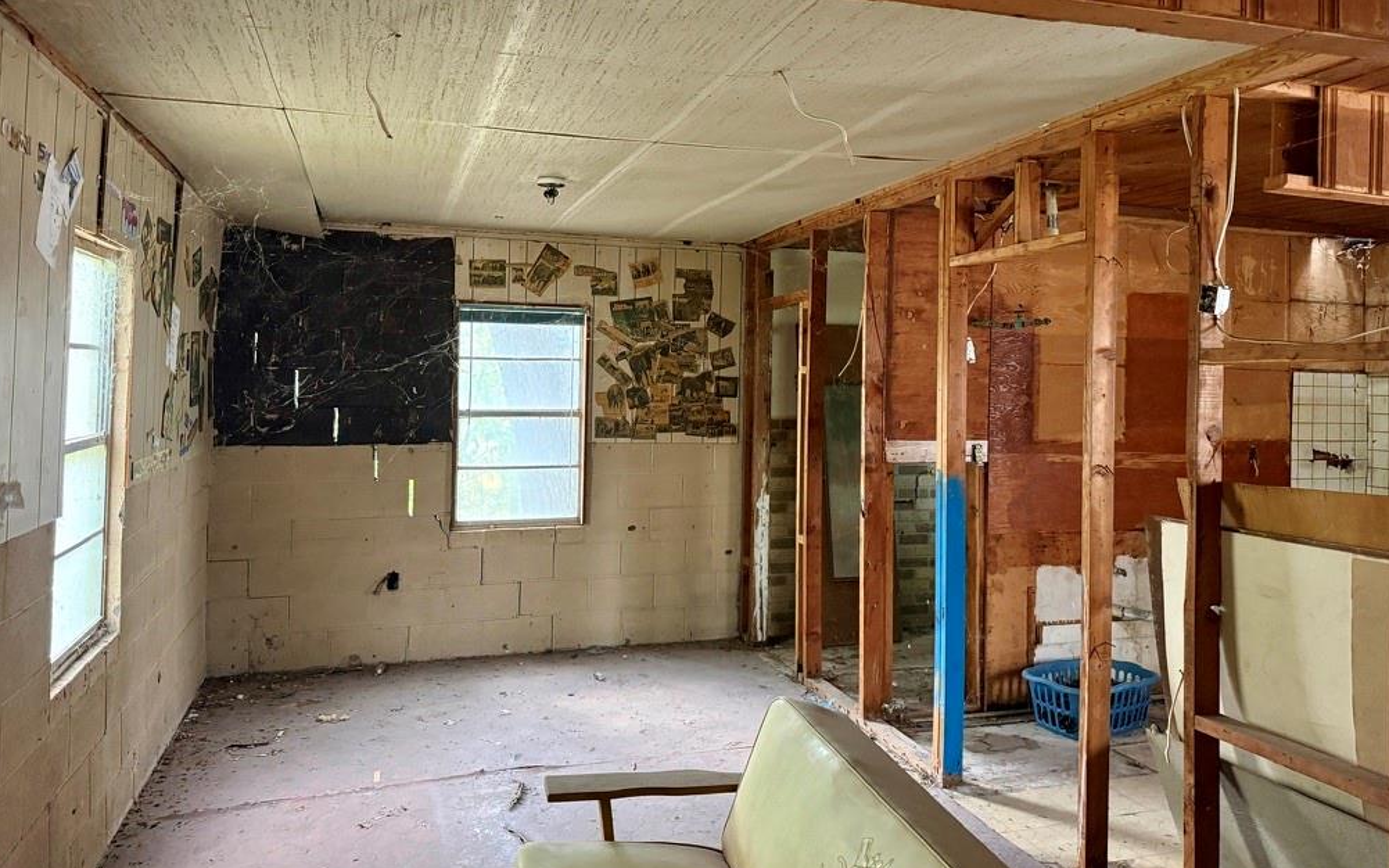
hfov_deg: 70.4
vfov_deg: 47.5
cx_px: 706
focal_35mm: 26
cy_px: 374
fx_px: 984
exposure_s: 1/48
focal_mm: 6.76
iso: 800
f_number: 1.78
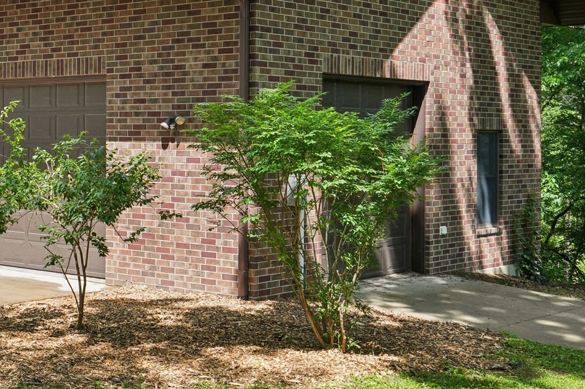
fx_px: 1023
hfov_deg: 31.3
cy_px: 81
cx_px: 141
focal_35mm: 63
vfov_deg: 21.3
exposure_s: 1/250
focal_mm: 35
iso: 400
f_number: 9
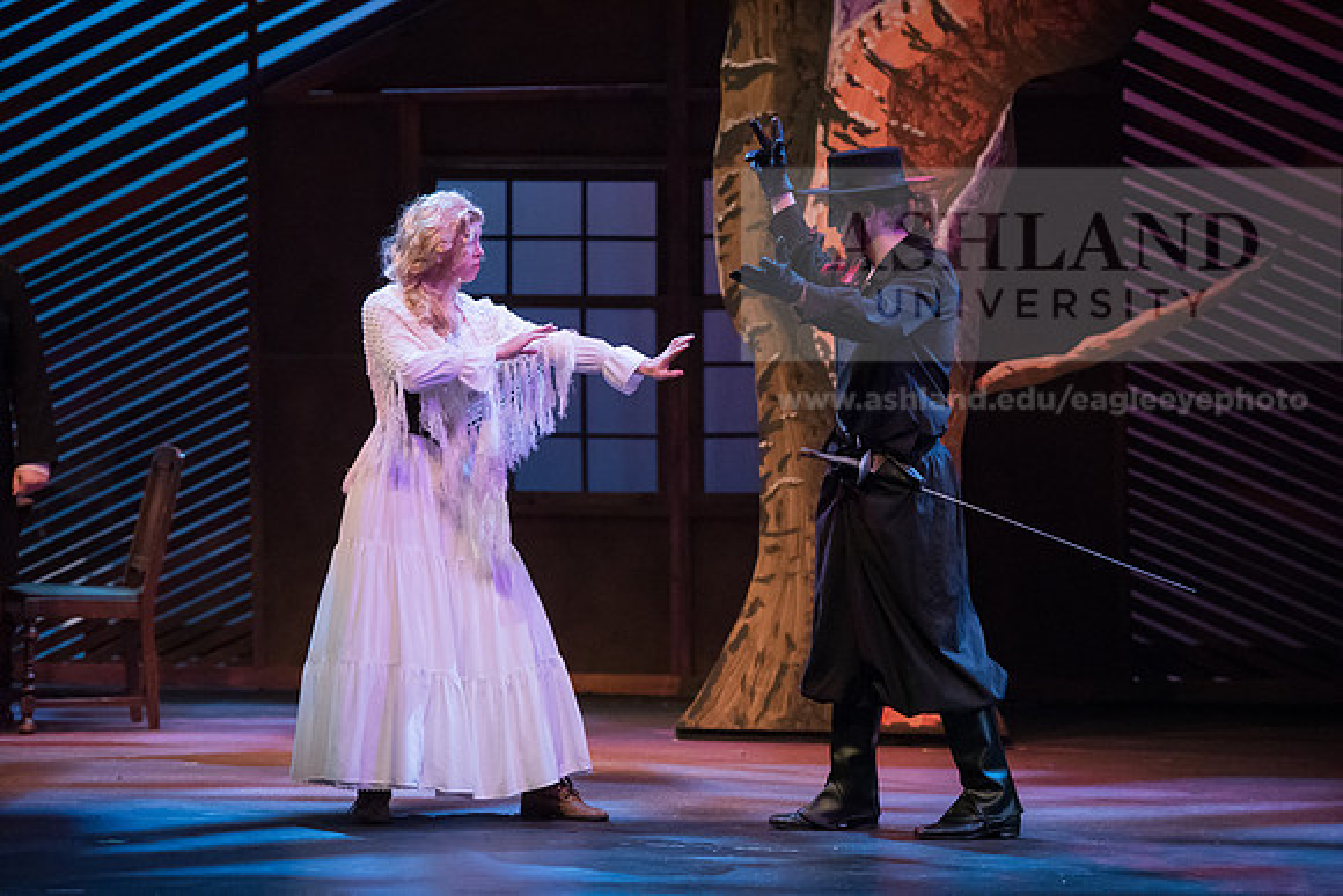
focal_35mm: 155
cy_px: 448
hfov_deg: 13.2
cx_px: 672
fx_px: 5783
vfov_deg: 8.9
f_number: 3.2
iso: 5000
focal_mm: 155
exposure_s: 1/320
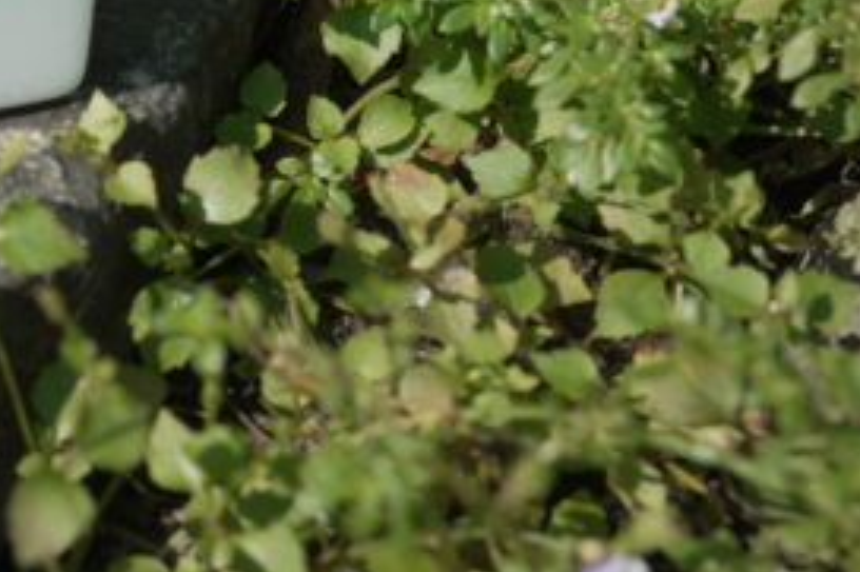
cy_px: -264
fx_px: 3151
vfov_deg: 10.1
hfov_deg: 14.1
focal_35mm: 132
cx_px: -582
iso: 125
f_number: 8
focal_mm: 35
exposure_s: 1/320
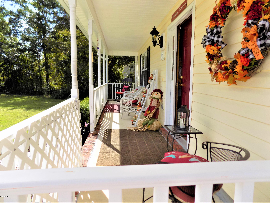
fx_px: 179
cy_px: 102
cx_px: 135
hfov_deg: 73.9
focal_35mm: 23
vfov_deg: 58.9
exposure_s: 1/1000
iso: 80
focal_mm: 4
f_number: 3.1
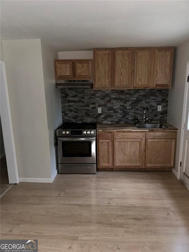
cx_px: 94
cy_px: 126
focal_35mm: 24
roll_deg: -0.6
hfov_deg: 56.8
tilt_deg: -10.9
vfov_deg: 71.6
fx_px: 175
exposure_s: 1/4
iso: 250
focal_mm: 6.86
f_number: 1.78
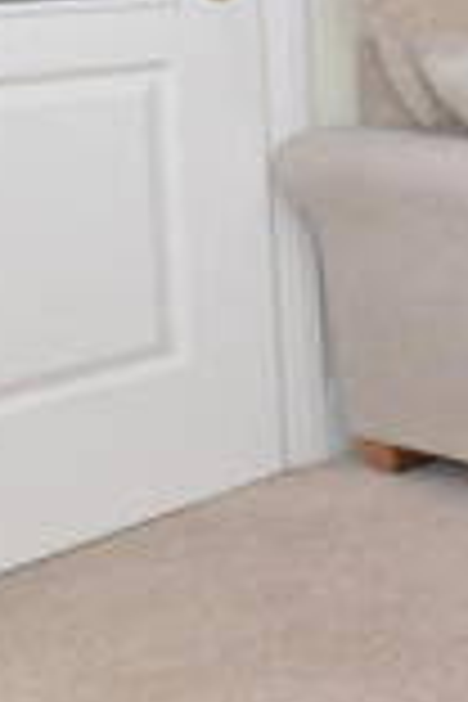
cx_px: 1298
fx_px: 1228
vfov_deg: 29.2
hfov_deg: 12.5
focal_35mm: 63
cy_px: -43
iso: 500
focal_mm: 15
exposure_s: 1/60
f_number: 6.3
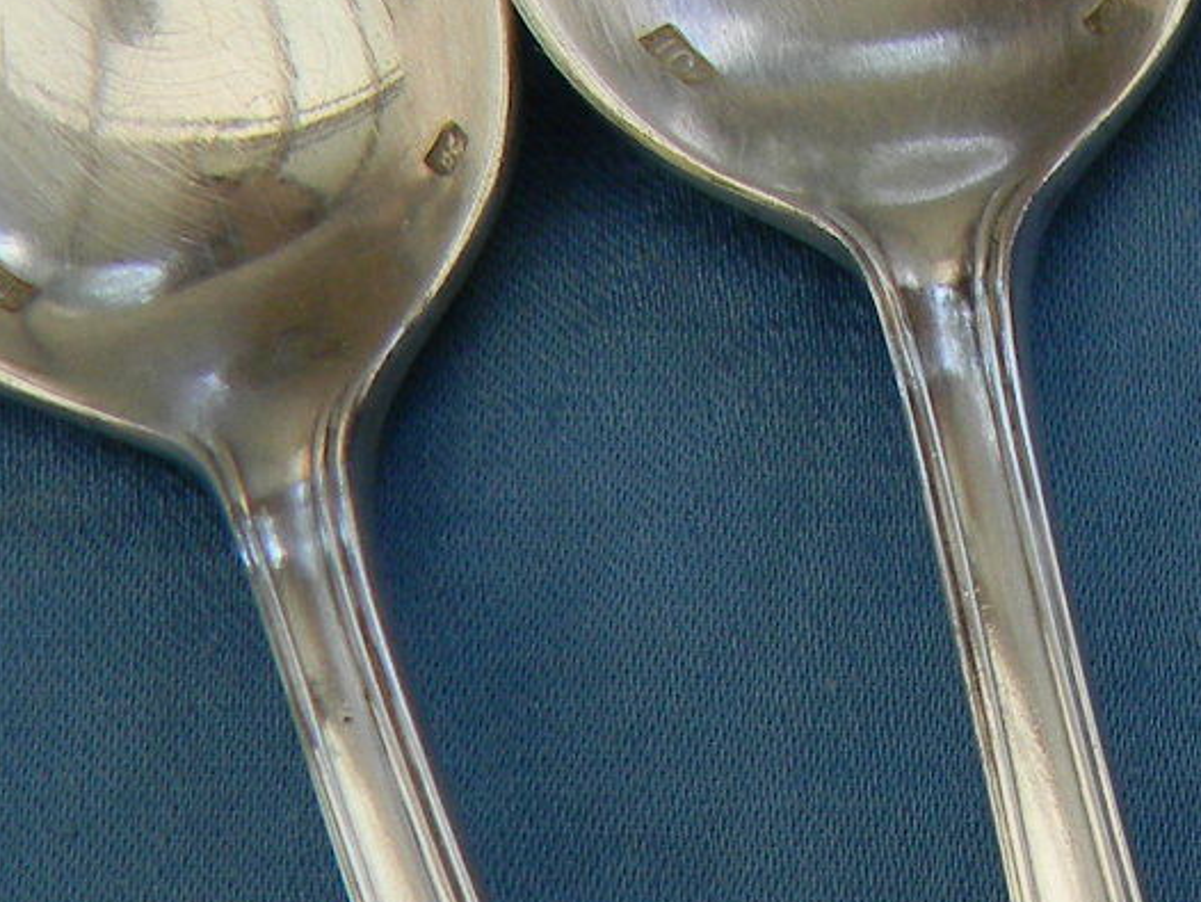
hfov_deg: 15.7
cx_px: 2078
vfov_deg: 13.0
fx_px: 3783
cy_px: 1302
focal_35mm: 109
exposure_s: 1/273
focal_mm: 5
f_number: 3.5
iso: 80
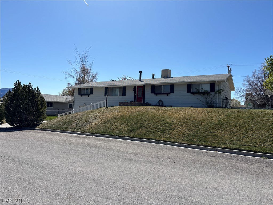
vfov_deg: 53.1
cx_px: 136
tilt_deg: +3.6
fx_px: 205
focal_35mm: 26
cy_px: 102
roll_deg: -2.0
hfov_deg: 67.3
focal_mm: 5.96
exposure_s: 1/4255
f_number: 1.6
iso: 50
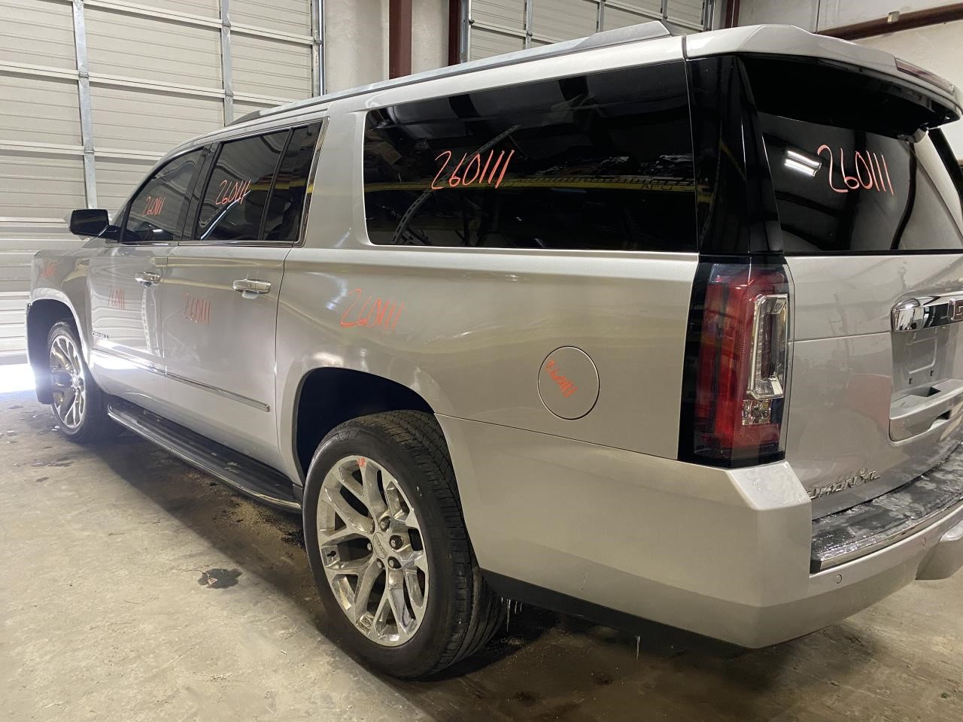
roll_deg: -2.3
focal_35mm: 26
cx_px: 482
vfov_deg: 53.1
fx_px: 723
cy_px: 361
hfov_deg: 67.3
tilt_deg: -10.9
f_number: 1.8
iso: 400
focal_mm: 4.25
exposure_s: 1/60
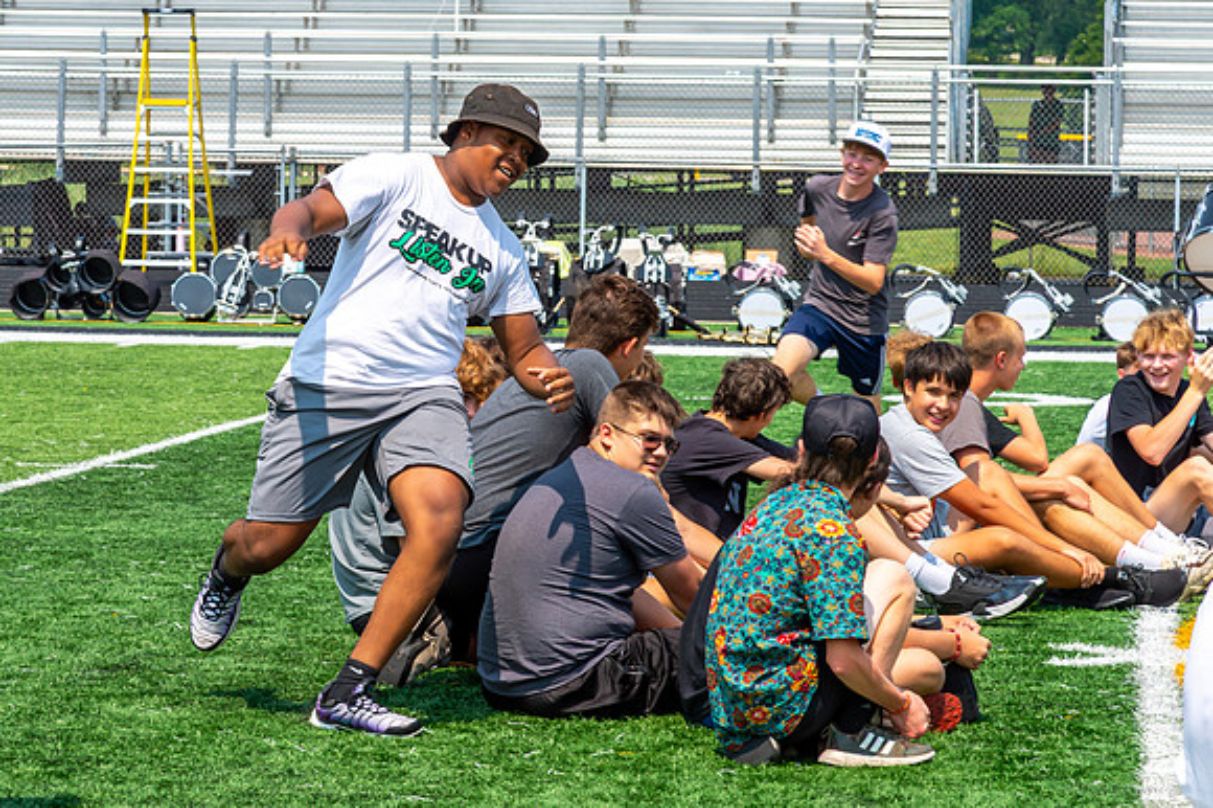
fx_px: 5453
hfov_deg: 12.7
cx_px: 395
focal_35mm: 162
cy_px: 317
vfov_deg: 8.5
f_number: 13
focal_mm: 120
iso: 320
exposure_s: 1/500
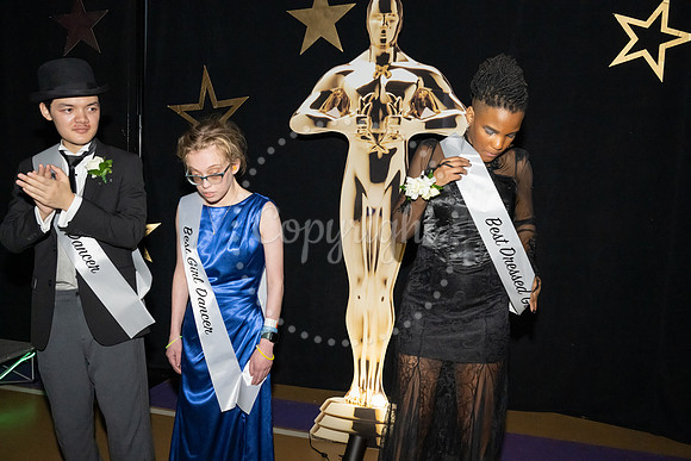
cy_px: 230
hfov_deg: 60.3
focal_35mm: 31
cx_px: 346
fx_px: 595
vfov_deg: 42.3
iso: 6400
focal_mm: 31
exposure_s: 1/125
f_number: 5.6
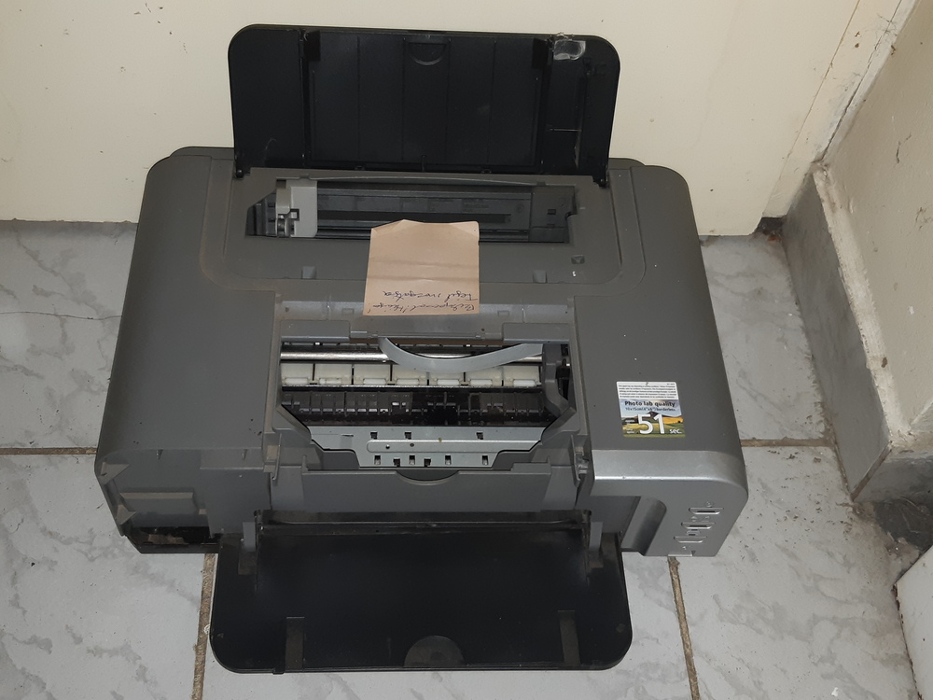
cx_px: 466
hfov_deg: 67.3
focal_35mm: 26
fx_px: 701
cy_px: 350
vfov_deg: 53.1
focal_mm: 3.93
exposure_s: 1/50
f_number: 1.7
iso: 100
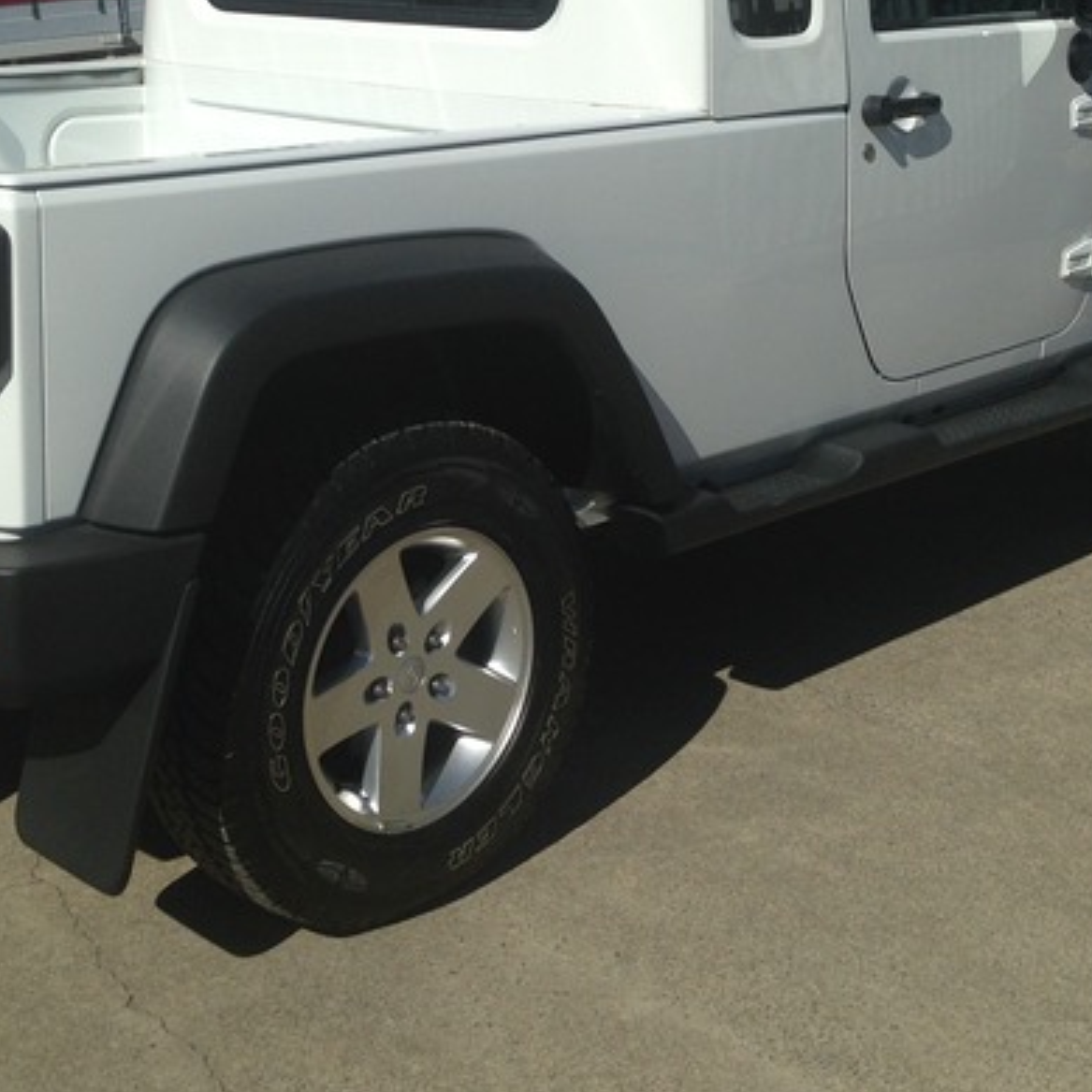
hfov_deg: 28.5
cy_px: 323
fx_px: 2141
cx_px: 415
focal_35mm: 60
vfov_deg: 28.3
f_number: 2.4
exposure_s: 1/3012
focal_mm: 4.12
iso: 50
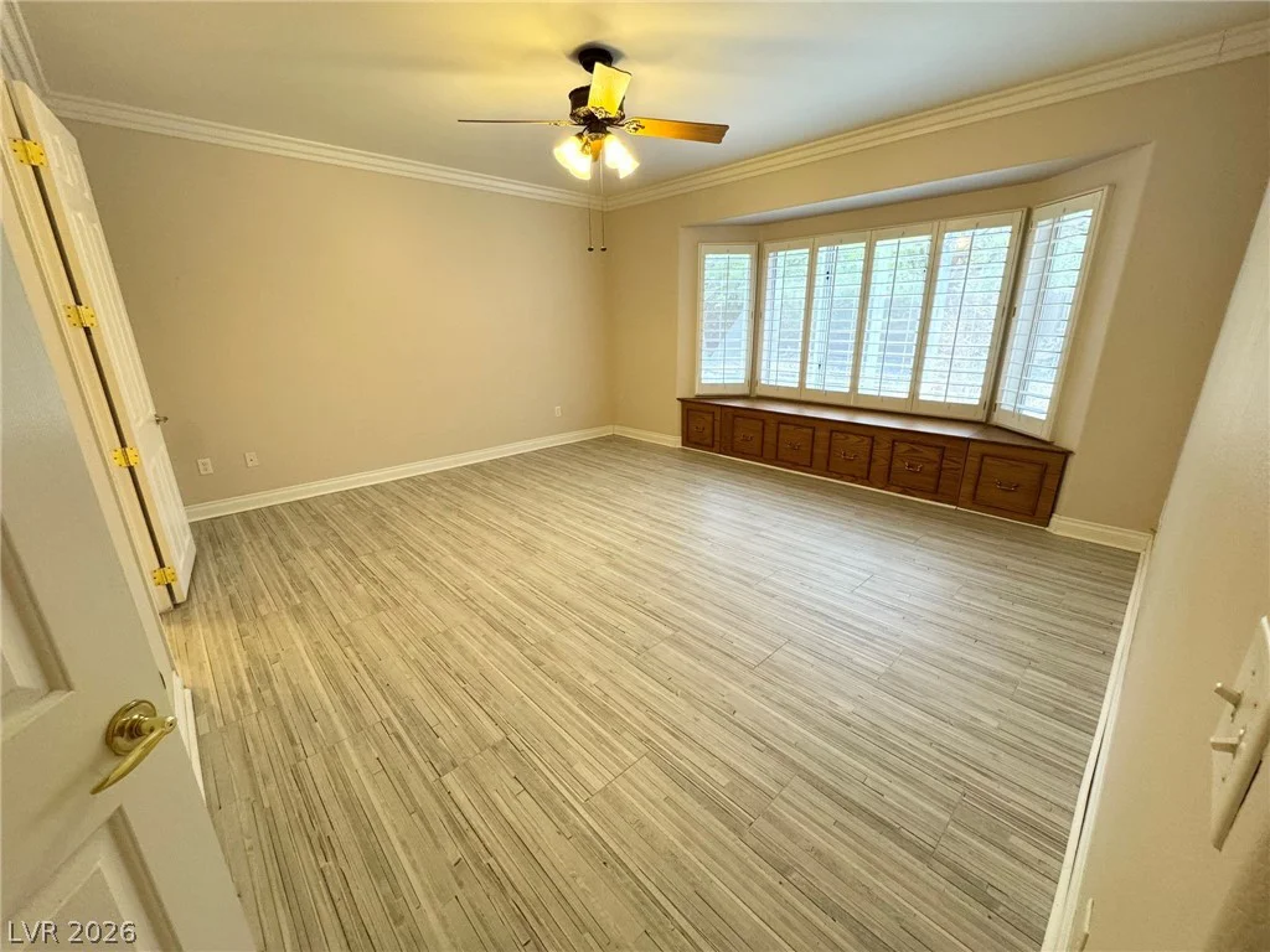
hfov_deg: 102.1
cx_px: 635
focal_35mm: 14
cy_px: 476
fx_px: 514
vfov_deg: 85.7
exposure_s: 1/60
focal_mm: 2.22
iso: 200
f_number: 2.2
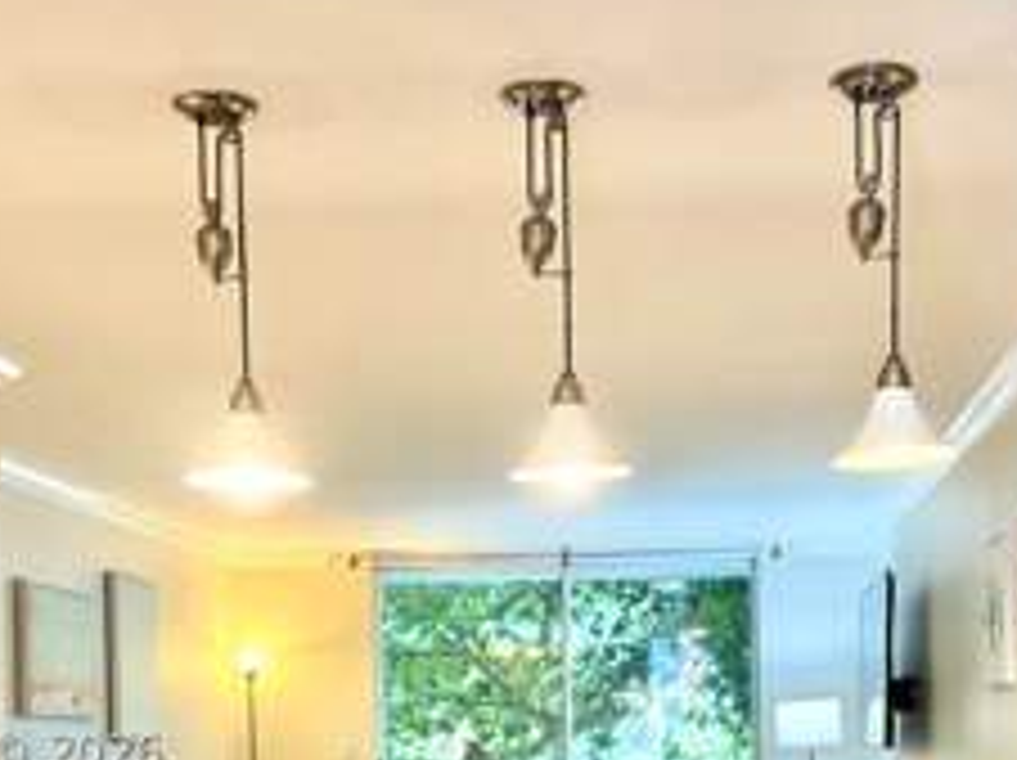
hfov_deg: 37.5
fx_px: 1497
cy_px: 751
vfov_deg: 27.0
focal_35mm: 51
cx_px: 576
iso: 250
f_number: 1.78
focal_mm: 6.76
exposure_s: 1/60
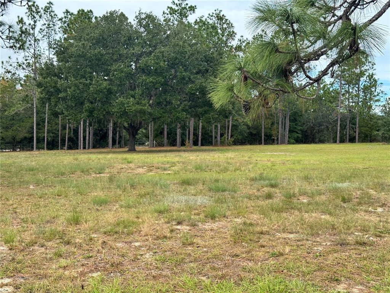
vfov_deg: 30.3
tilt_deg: -1.2
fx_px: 541
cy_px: 146
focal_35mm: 48
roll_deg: -0.9
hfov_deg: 39.7
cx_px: 195
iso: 64
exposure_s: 1/1490
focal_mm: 6.76
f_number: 1.78
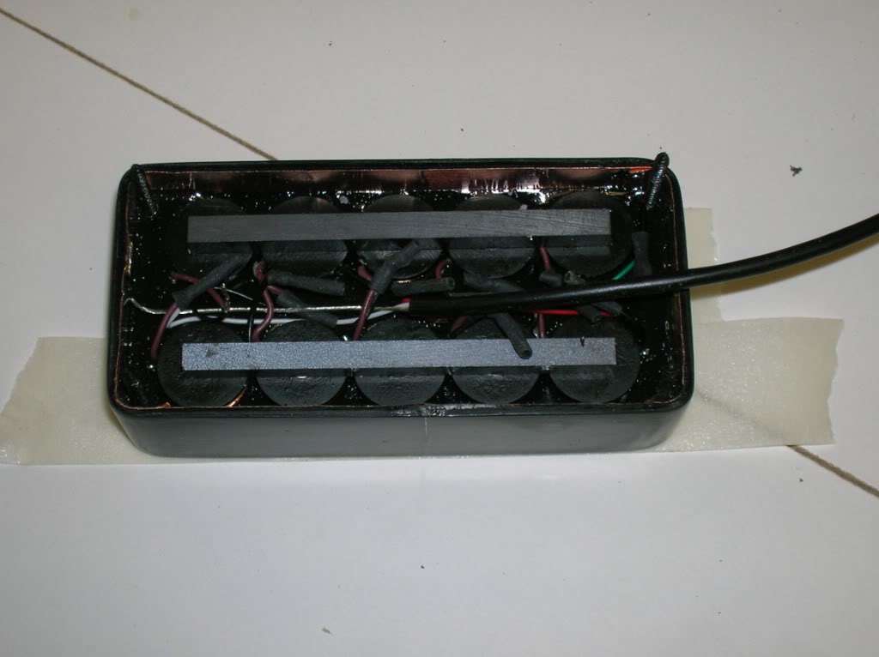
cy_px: 328
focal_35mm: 70
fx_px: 1776
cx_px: 440
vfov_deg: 21.0
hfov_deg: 27.8
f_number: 3.9
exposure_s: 1/60
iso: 50
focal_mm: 11.7
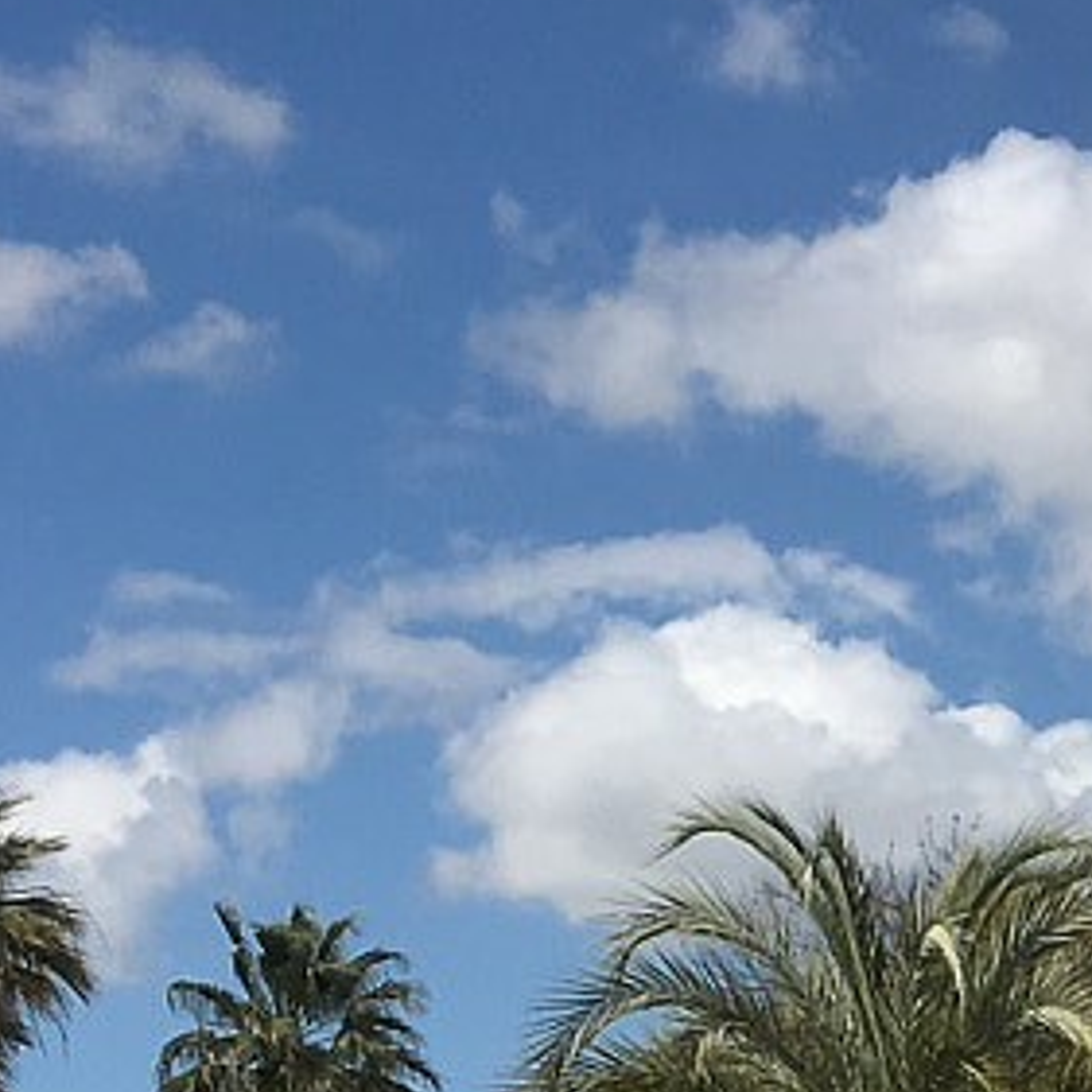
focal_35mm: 146
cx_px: 2262
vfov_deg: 11.5
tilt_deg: +3.5
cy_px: 1648
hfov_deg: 10.8
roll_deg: -0.2
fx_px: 5211
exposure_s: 1/2959
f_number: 2.2
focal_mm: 4.15
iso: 25
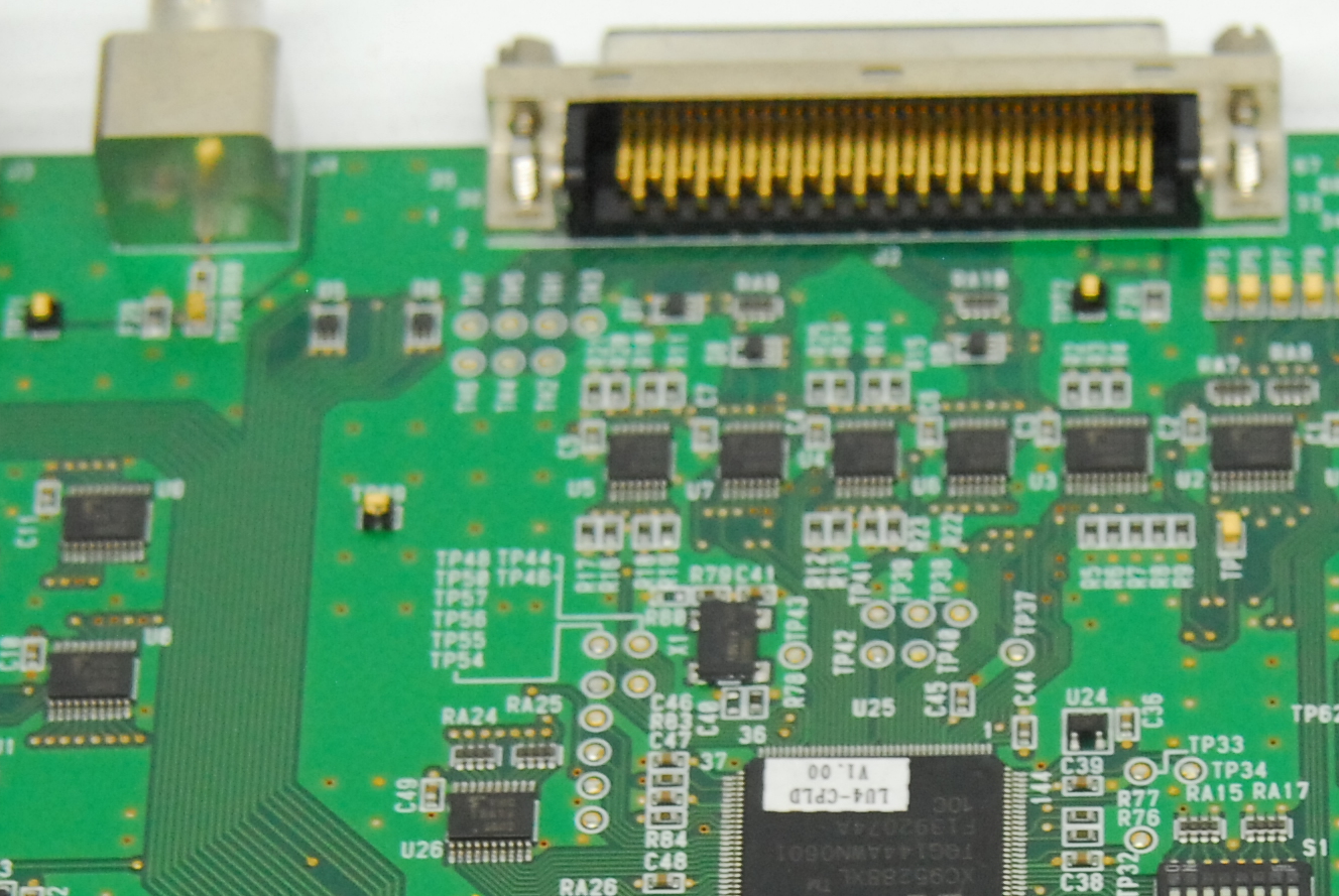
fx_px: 7820
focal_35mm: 210
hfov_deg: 9.8
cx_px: 830
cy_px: 908
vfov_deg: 6.5
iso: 800
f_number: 3.5
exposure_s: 1/125
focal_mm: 48
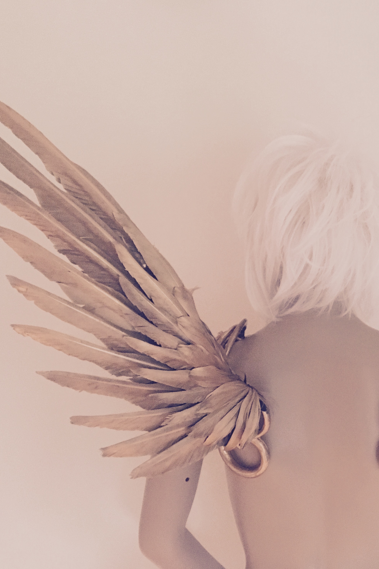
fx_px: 647
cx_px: 339
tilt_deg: -0.3
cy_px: 281
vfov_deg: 47.4
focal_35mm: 41
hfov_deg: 31.2
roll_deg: +0.3
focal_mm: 4.15
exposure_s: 1/15
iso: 500
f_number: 2.2
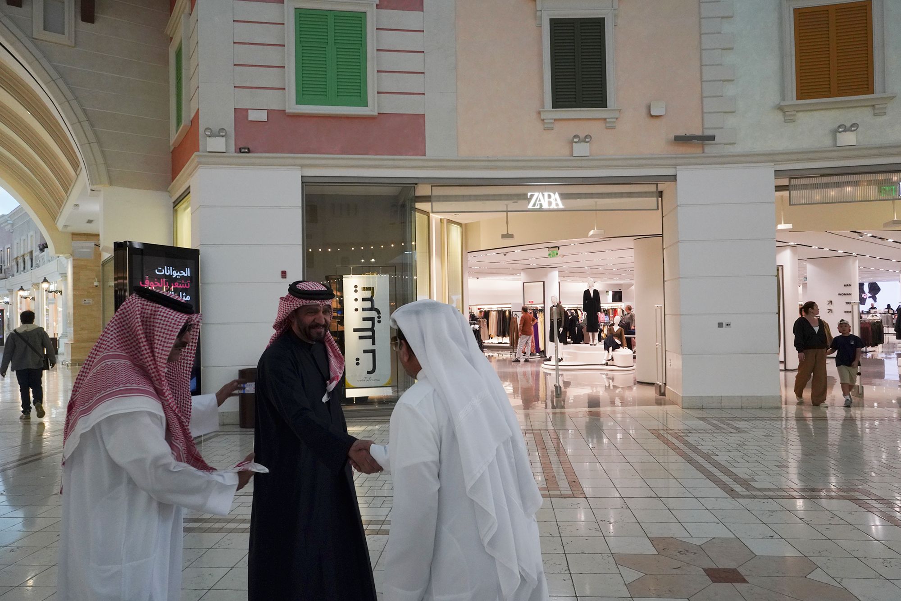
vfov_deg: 53.1
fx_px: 601
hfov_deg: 73.7
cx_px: 450
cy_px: 300
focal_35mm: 24
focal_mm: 24
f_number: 13
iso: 3200
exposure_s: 1/80
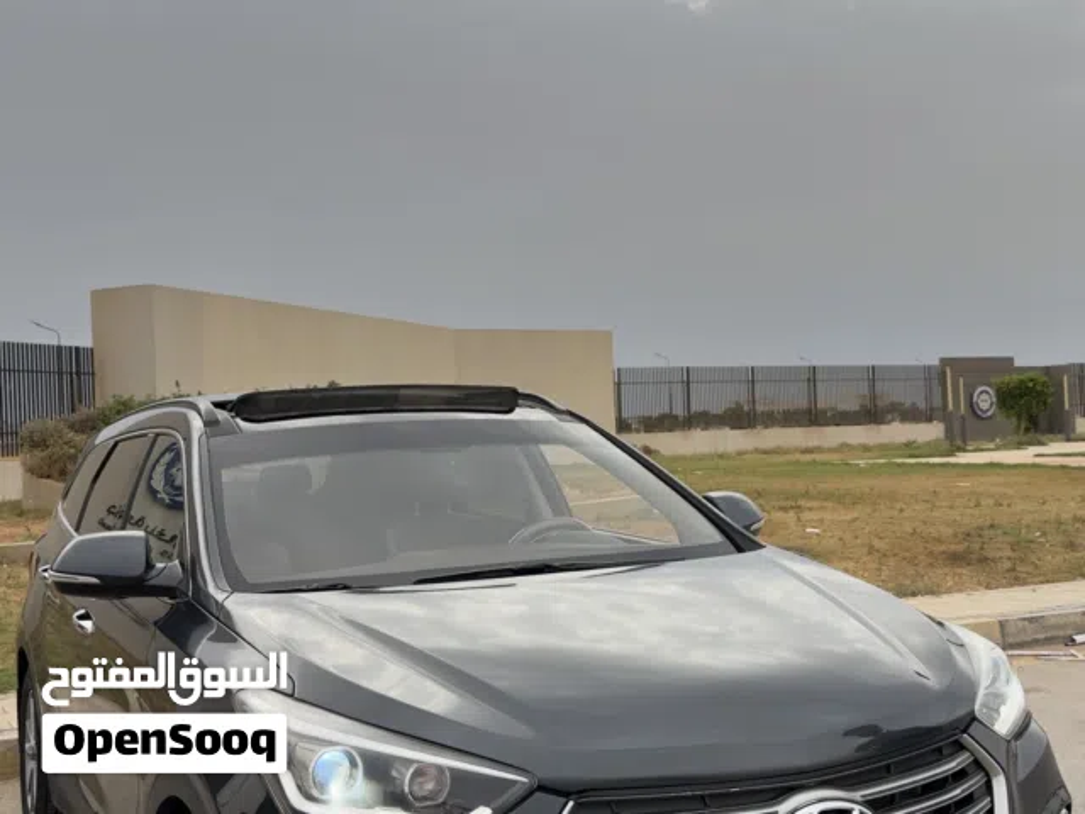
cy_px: 407
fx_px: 752
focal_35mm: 24
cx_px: 542
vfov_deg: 56.8
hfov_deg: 71.6
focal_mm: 6.86
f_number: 1.78
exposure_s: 1/1198
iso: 80
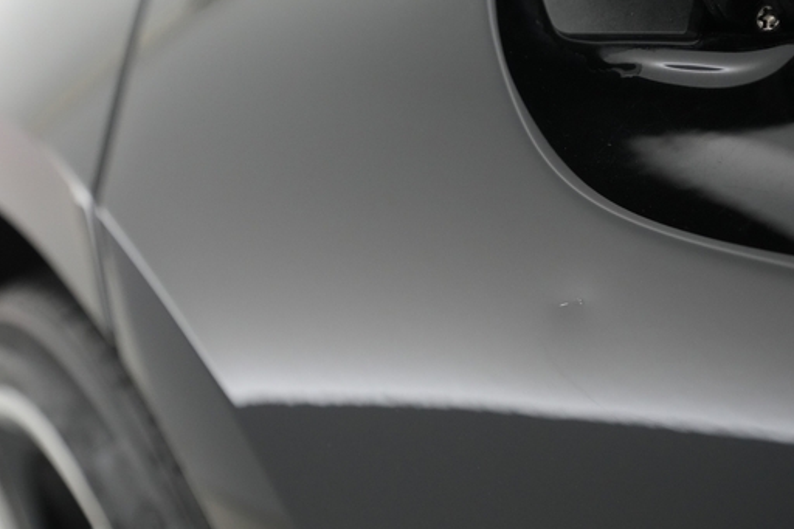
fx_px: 772
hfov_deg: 54.3
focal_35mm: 35
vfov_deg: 37.7
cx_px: 437
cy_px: 316
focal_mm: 28
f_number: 5
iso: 5000
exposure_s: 1/100
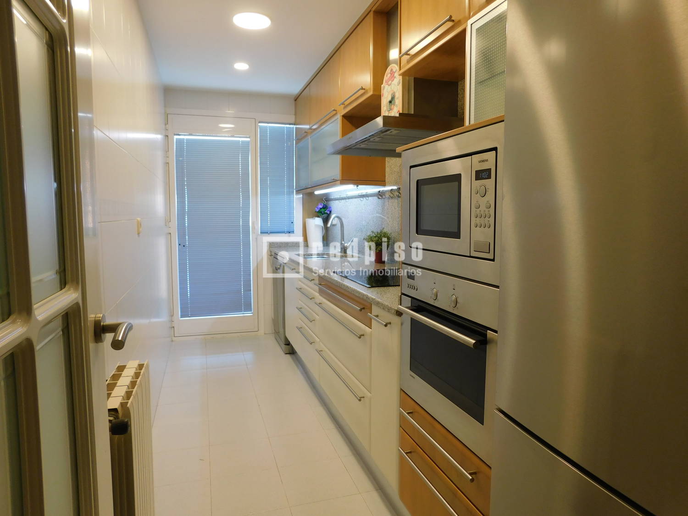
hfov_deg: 73.9
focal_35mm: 23
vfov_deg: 58.9
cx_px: 344
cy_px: 258
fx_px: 457
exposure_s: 1/30
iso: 125
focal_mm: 4
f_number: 3
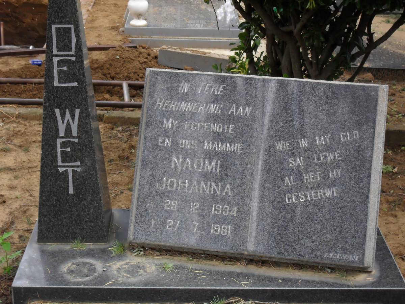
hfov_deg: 29.4
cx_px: 202
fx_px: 772
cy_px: 152
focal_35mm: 66
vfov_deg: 22.3
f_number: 4.6
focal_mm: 11.7
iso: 160
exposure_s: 1/60
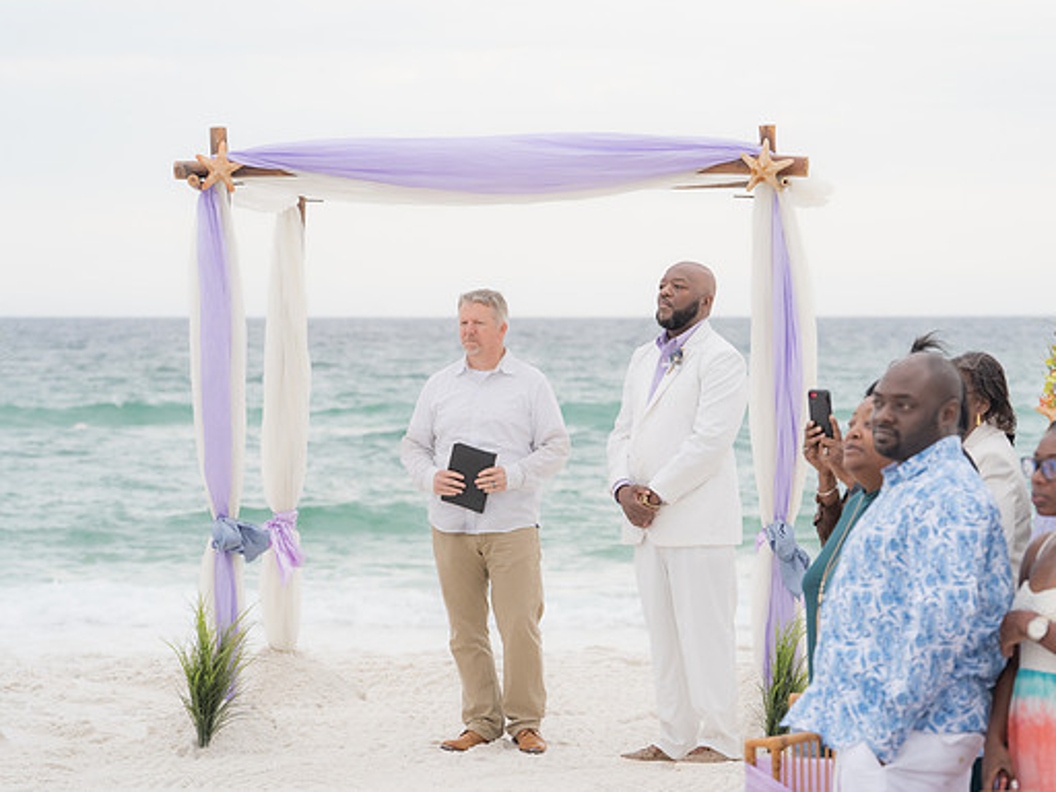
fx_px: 5308
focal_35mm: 174
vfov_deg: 8.5
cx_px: 565
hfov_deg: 11.4
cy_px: 395
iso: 640
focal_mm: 158
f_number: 7.1
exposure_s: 1/320
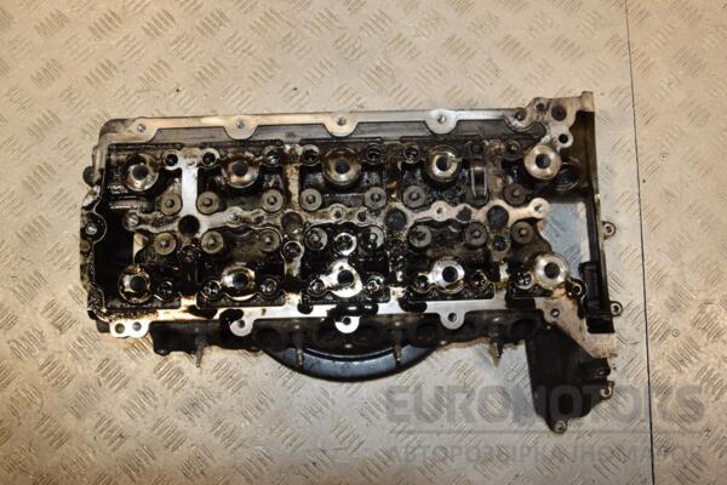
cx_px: 364
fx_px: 636
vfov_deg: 41.7
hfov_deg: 59.5
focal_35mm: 32
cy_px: 242
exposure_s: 1/200
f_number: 11
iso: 800
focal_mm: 21
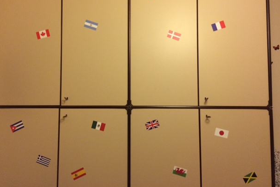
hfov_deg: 58.7
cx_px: 133
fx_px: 249
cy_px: 79
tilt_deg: +3.9
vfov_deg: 41.0
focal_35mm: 32
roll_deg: +0.8
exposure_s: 1/33
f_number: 2.2
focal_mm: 4.15
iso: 320
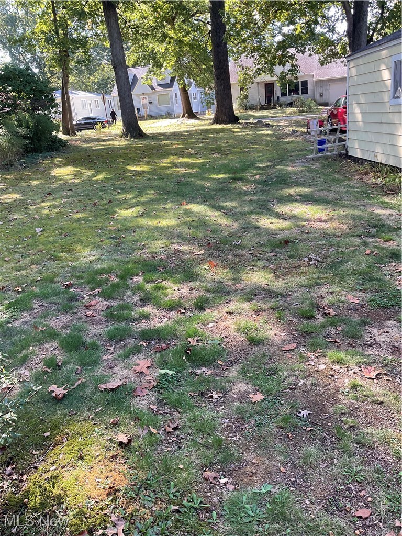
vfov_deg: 61.7
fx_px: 449
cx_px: 201
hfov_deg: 48.2
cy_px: 268
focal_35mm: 29
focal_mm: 3
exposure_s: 1/120
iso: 32
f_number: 1.8
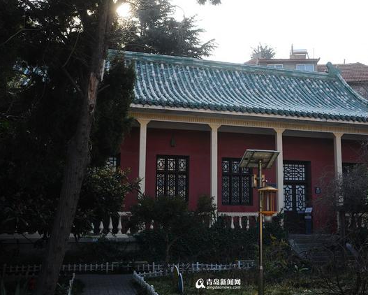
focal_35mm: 41
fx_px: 447
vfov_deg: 36.5
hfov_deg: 44.5
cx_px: 221
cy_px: 148
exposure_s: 1/160
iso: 200
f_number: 6.3
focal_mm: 36
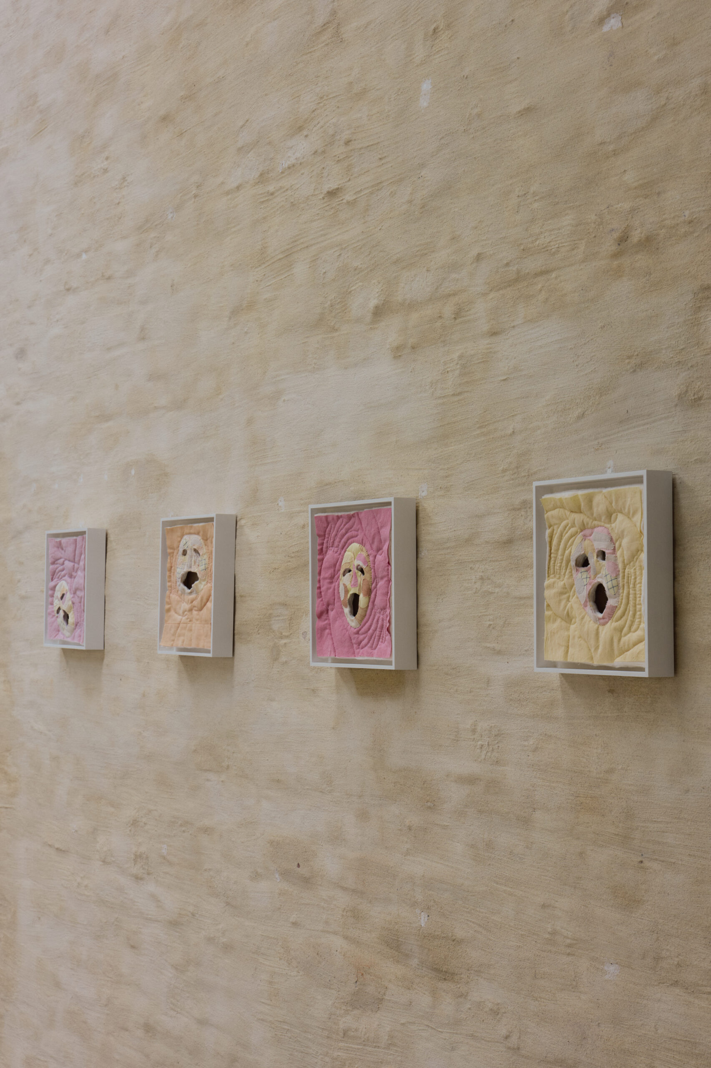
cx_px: 356
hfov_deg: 22.6
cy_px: 534
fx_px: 1779
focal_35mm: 60
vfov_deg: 33.4
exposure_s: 1/24
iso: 250
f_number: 11
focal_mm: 60
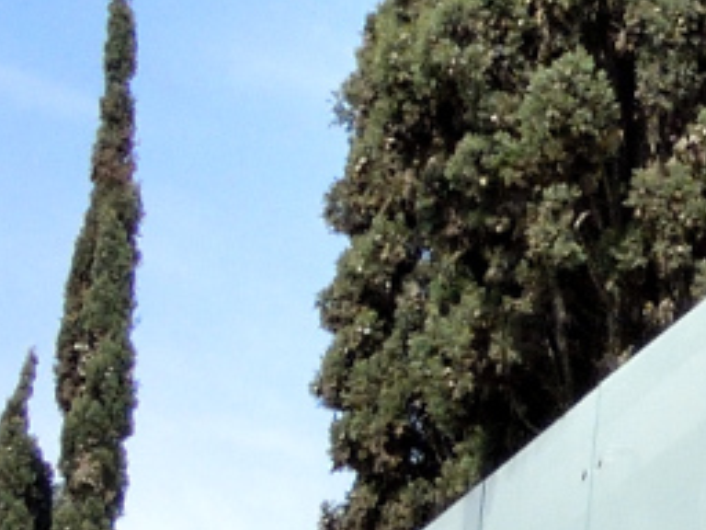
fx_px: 6363
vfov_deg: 4.8
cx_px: 1555
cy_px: 340
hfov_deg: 6.1
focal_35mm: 312
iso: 100
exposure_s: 1/1600
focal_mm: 7.2
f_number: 3.8
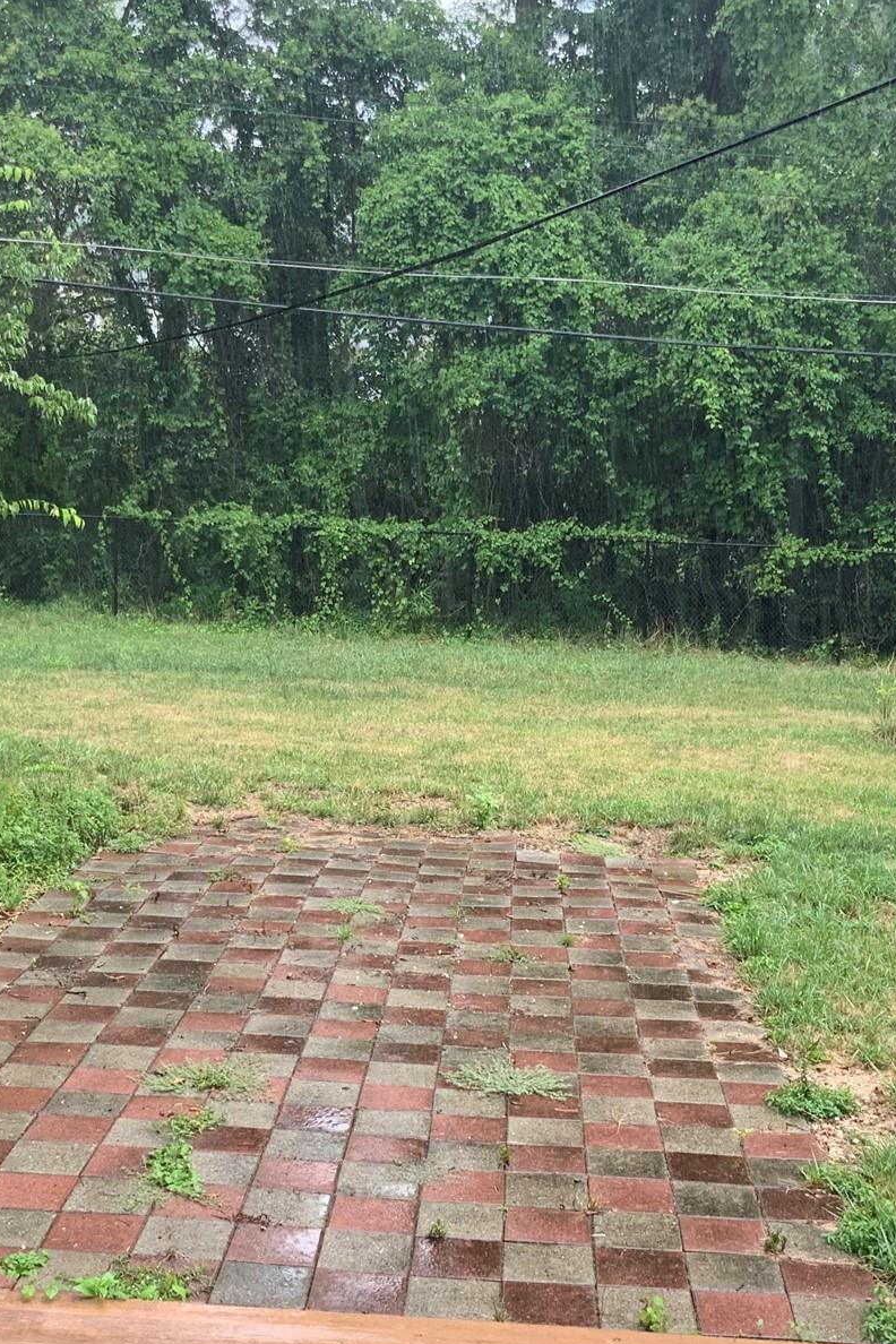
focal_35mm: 52
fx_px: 1941
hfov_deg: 26.0
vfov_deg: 38.2
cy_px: 687
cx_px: 428
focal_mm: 3
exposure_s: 1/122
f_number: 1.8
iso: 25
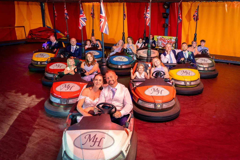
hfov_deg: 59.4
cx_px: 135
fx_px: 209
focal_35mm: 31
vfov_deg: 41.8
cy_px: 80
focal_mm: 28
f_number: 5.6
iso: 2000
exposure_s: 1/250
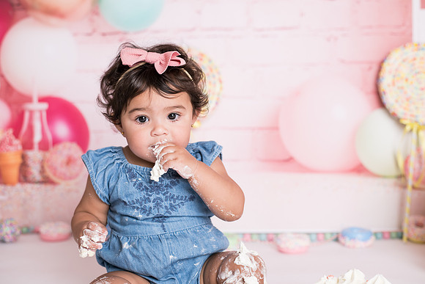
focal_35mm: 51
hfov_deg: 39.2
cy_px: 142
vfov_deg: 26.7
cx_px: 212
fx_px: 597
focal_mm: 50
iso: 200
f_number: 3.5
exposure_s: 1/200
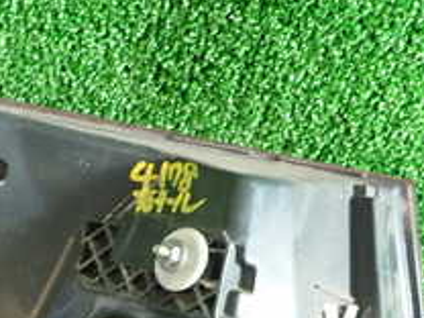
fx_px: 882
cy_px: 344
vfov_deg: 19.6
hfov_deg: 26.3
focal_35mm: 72
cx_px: 55
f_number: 2
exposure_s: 1/30
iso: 250
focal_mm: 4.5
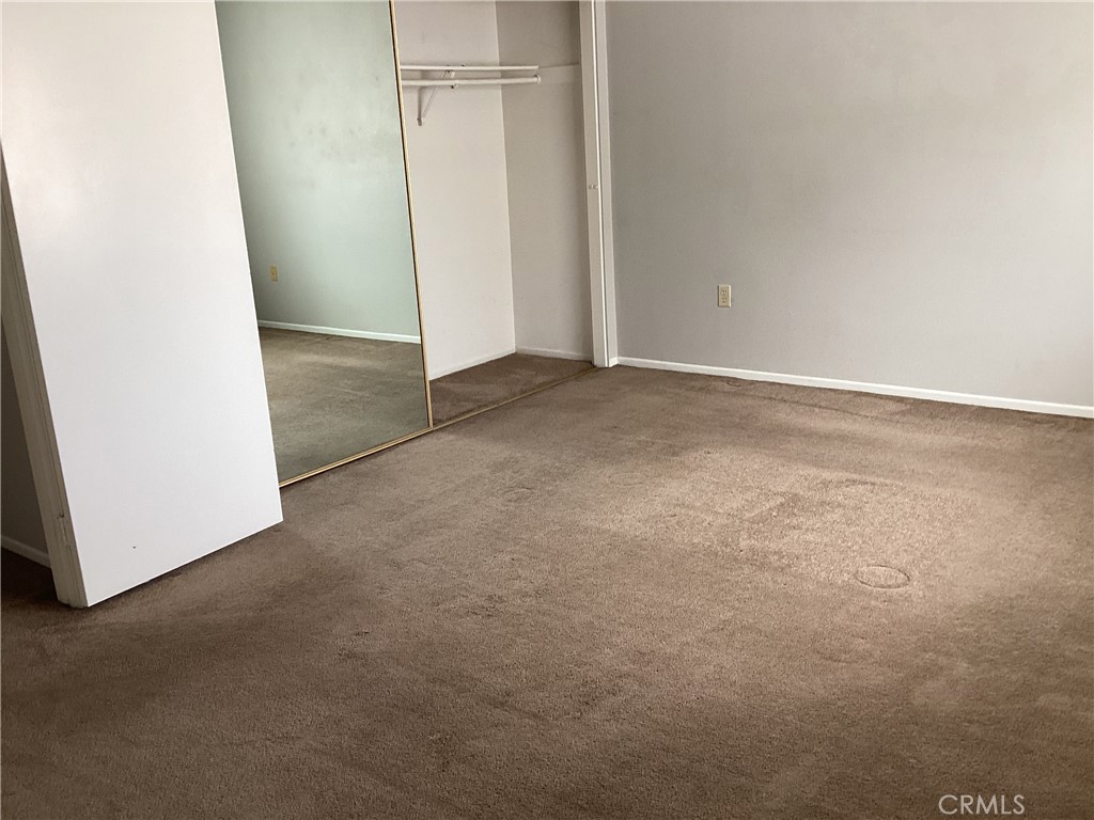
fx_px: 980
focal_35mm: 31
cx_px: 547
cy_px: 410
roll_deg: +3.3
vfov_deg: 45.4
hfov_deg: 58.4
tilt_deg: -15.2
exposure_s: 1/60
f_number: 2.4
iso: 125
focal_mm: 3.3
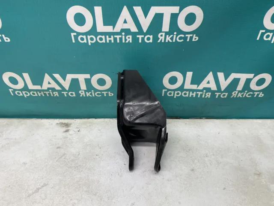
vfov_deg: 53.1
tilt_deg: -40.4
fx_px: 206
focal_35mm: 26
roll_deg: +0.2
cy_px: 103
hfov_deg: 67.3
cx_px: 137
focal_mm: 4.25
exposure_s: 1/100
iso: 100
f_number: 1.8
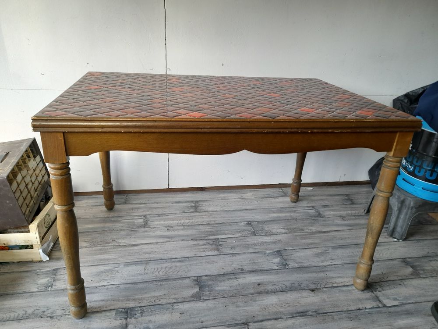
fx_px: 316
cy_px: 164
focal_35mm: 25
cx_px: 219
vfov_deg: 54.9
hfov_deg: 69.4
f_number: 2
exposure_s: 1/50
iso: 64
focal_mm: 4.6
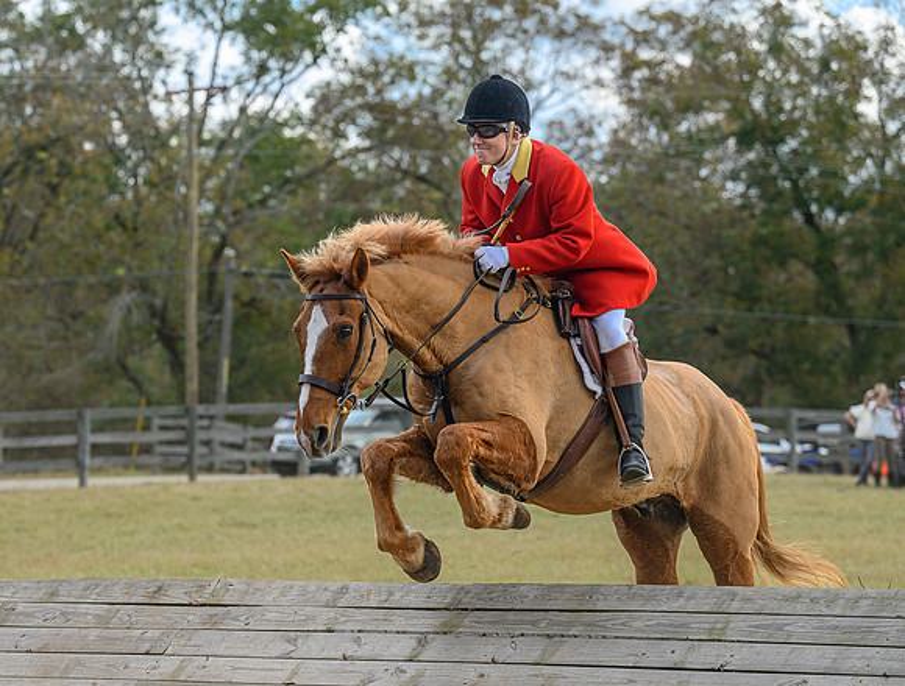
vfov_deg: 9.6
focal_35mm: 156
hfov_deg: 12.6
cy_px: 414
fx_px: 4100
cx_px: 303
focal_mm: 102
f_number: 3.5
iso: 640
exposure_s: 1/1000
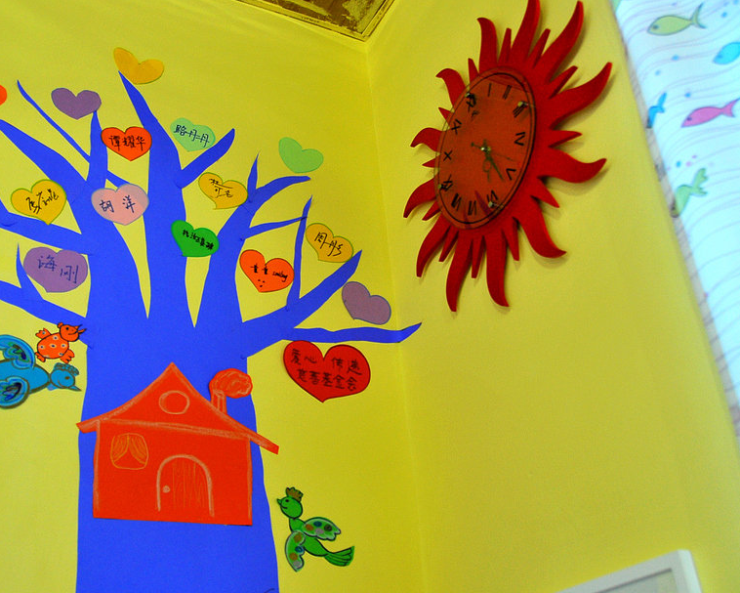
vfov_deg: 39.2
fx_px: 833
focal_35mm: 38
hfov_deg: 47.6
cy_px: 277
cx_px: 286
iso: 400
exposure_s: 1/20
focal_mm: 20
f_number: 3.5
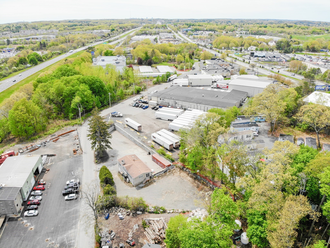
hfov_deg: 71.6
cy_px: 124
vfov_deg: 56.8
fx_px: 229
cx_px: 165
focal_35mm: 24
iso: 100
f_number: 2.8
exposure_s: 1/816
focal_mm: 4.5
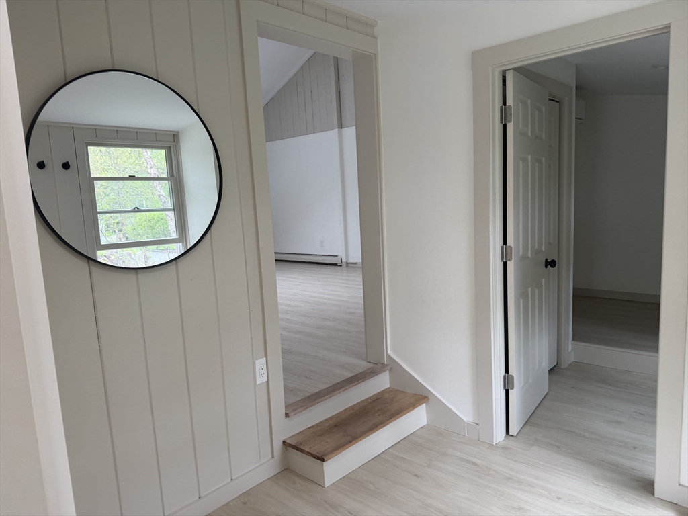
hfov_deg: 71.6
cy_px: 258
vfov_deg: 56.8
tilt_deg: -6.4
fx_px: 477
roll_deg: +2.6
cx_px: 344
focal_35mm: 24
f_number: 1.78
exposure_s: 1/111
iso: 100
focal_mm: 6.76
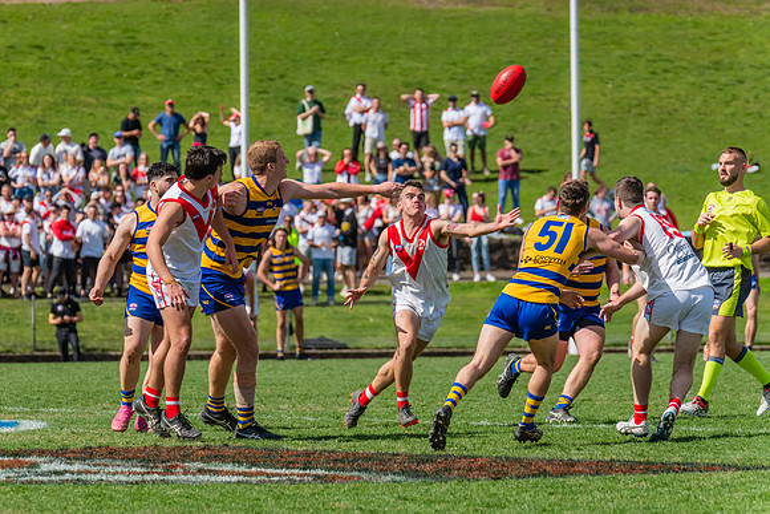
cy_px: 224
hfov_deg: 5.6
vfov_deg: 3.7
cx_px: 312
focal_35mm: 368
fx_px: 7881
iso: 800
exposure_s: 1/1600
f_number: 9
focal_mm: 310
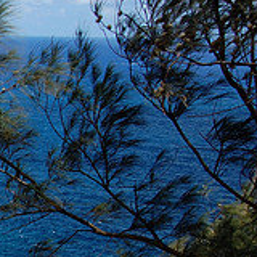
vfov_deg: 14.9
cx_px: -204
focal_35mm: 116
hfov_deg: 13.5
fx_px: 971
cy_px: 247
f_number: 10
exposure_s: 1/50
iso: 200
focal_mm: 25
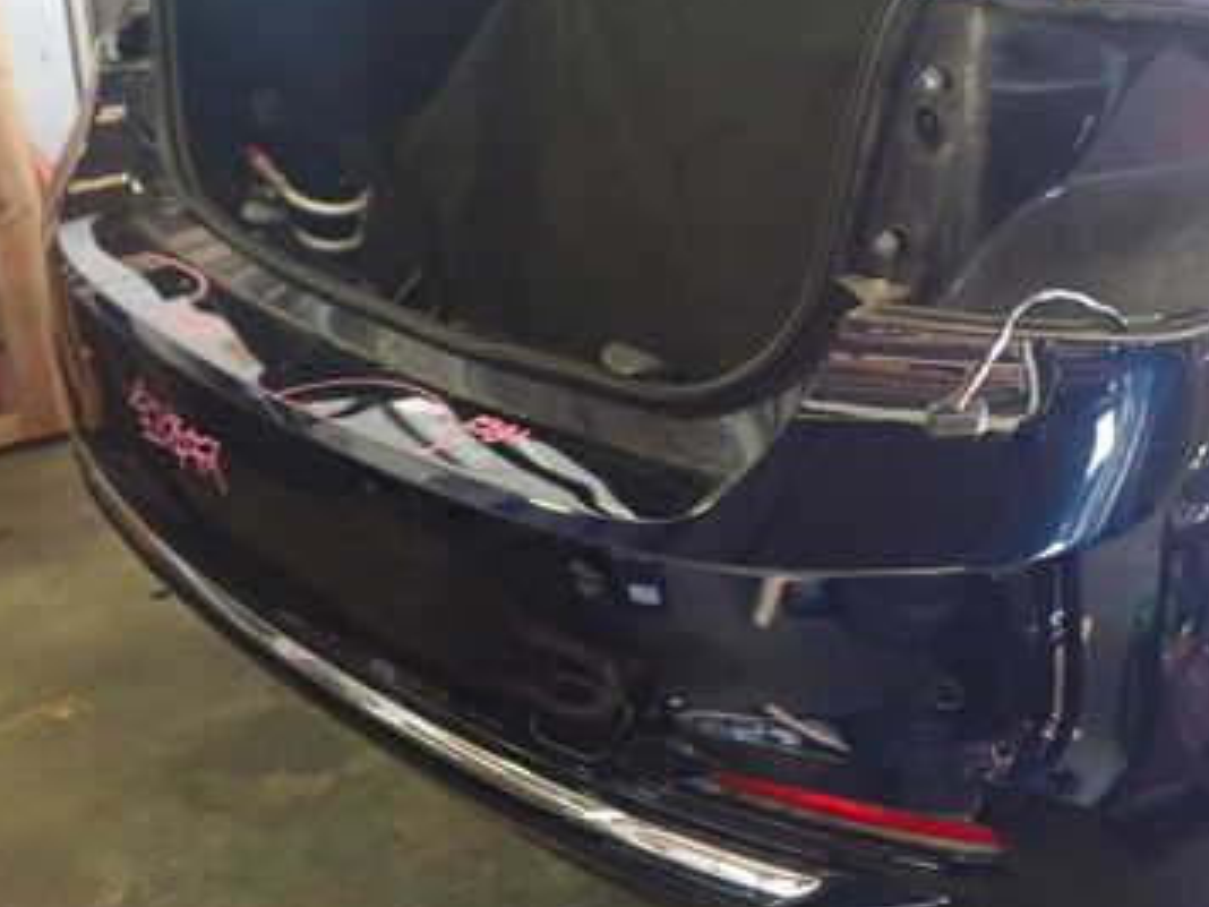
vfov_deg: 27.0
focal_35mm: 54
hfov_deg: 34.7
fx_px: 1886
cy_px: 363
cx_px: 924
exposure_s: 1/30
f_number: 2.4
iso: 250
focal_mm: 5.79
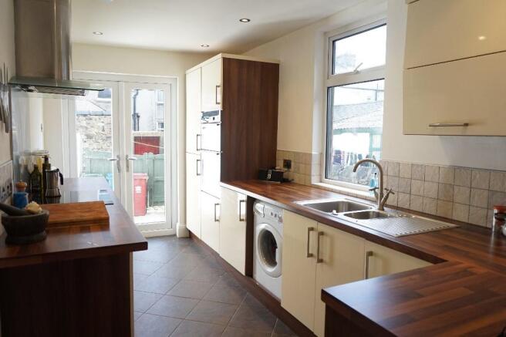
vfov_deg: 50.4
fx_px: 358
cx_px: 253
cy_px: 168
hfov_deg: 70.5
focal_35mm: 26
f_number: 4
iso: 250
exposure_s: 1/60
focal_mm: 17
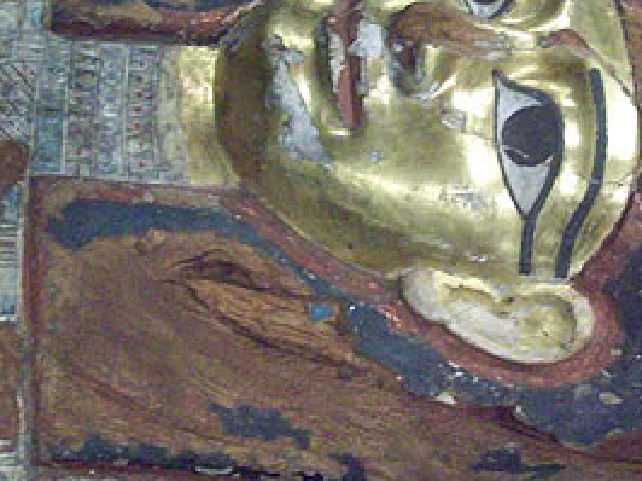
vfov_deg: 23.8
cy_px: 128
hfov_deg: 31.7
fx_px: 1130
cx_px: 345
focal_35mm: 61
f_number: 2.7
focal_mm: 6
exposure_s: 1/21.3
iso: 800
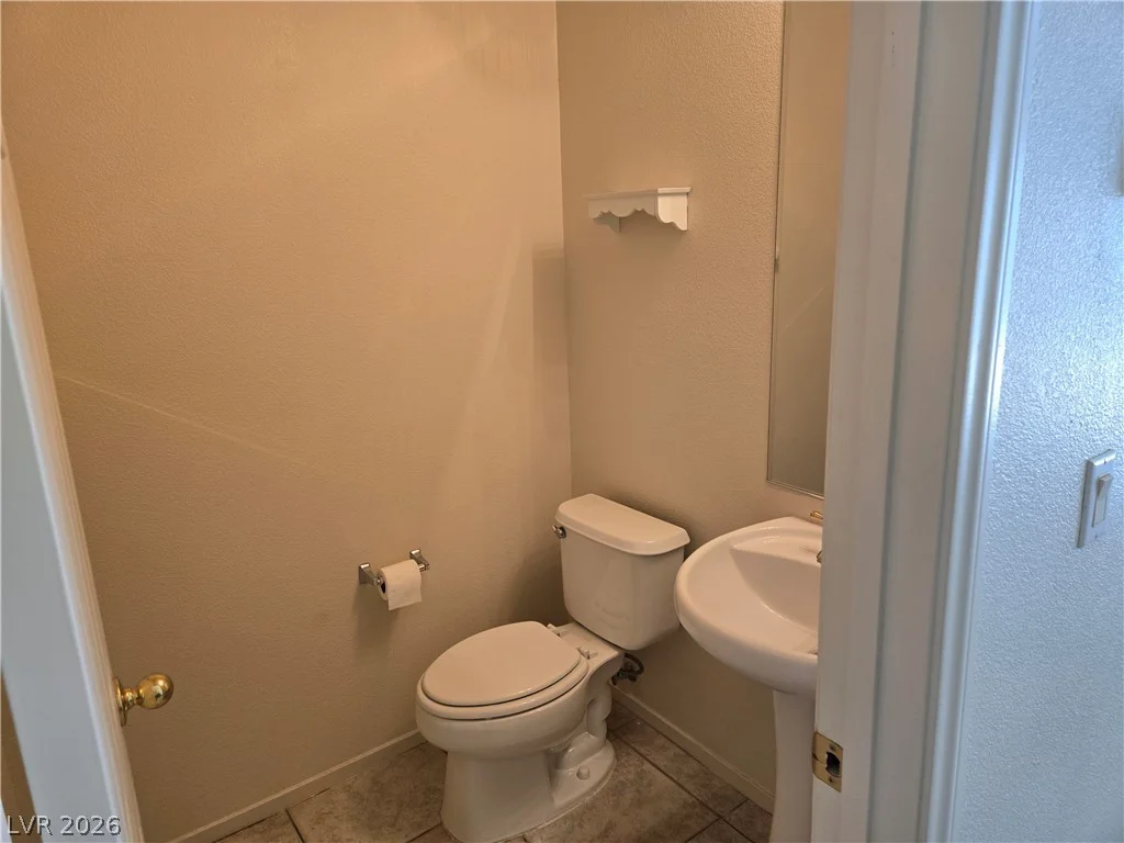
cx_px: 562
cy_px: 422
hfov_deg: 73.9
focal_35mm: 23
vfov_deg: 58.9
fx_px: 747
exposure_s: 1/120
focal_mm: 5.4
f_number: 1.8
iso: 125
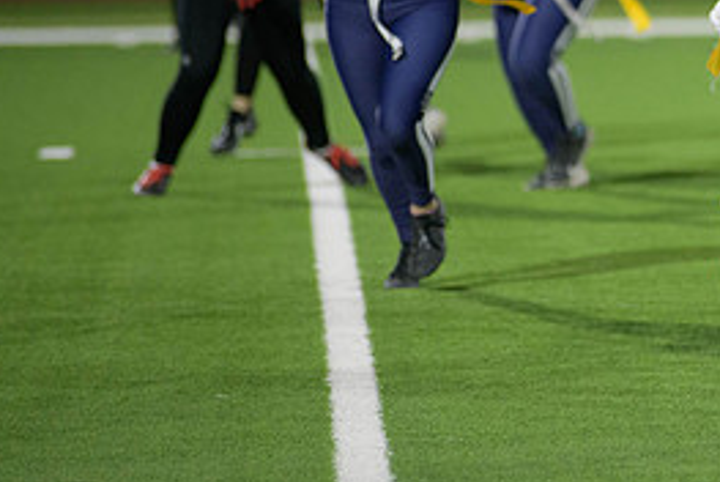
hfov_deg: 4.7
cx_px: 775
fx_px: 8830
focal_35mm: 441
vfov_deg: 3.1
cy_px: 21
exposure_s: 1/640
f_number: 2.8
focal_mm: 200
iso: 2800
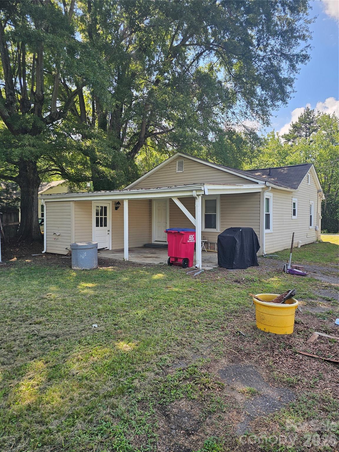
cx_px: 170
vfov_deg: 73.9
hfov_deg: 58.9
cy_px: 226
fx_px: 300
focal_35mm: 23
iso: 12
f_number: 1.7
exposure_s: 1/180
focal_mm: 6.3
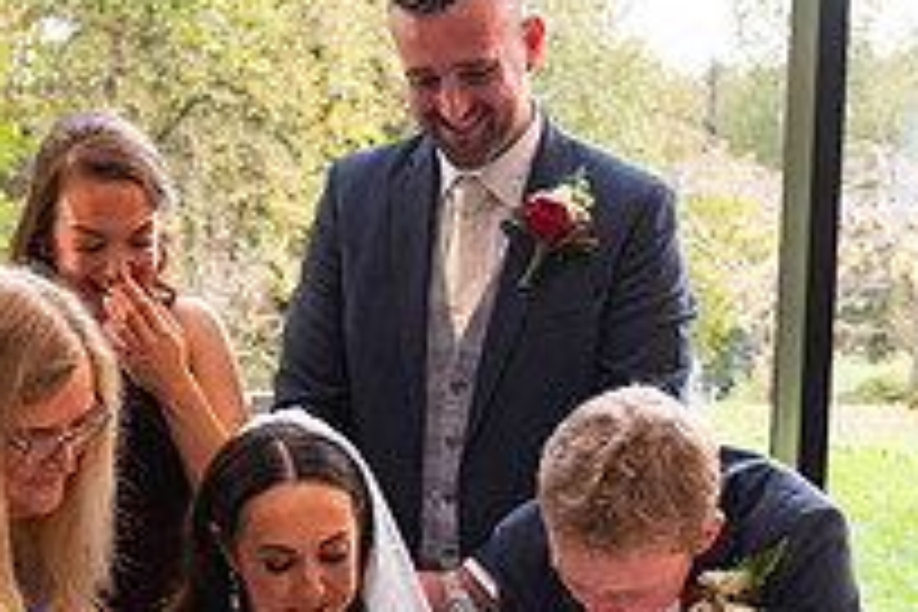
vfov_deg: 14.8
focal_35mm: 91
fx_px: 2320
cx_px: 338
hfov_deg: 22.3
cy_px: 601
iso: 640
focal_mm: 32
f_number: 3.5
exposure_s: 1/160
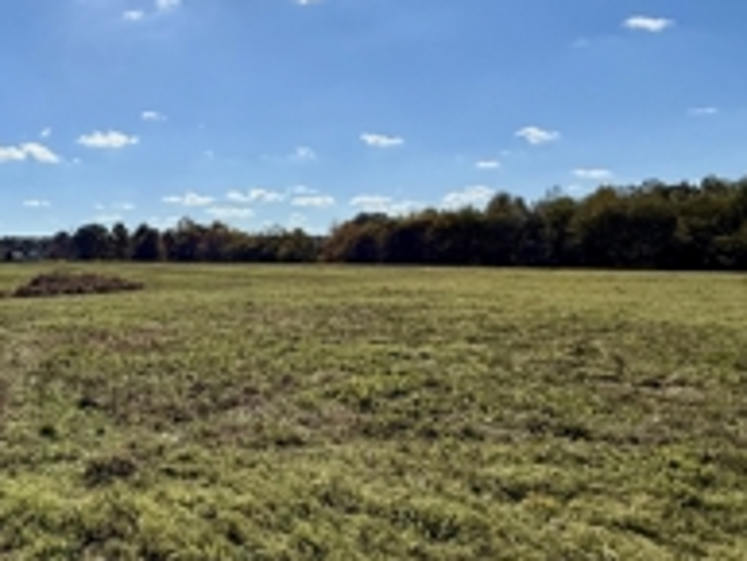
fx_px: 626
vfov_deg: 48.1
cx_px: 27
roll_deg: +0.8
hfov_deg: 51.5
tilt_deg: +3.9
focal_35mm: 29
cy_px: 236
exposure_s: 1/4425
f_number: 2.2
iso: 50
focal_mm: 2.22
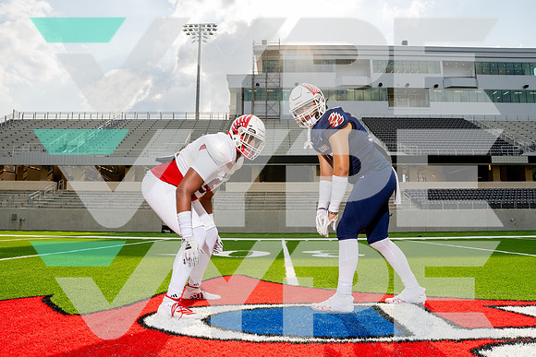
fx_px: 387
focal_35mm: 26
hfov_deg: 69.4
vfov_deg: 49.6
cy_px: 178
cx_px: 268
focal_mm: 25
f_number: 8
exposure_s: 1/250
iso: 100
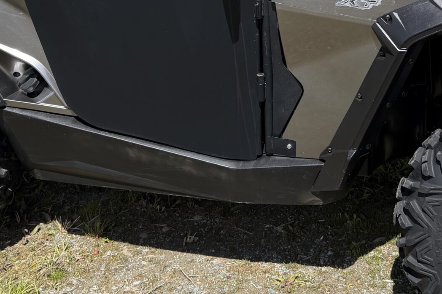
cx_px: 245
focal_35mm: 61
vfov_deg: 21.4
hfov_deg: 32.9
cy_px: -4
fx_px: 749
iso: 100
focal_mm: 6.76
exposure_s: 1/3425
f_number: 1.78
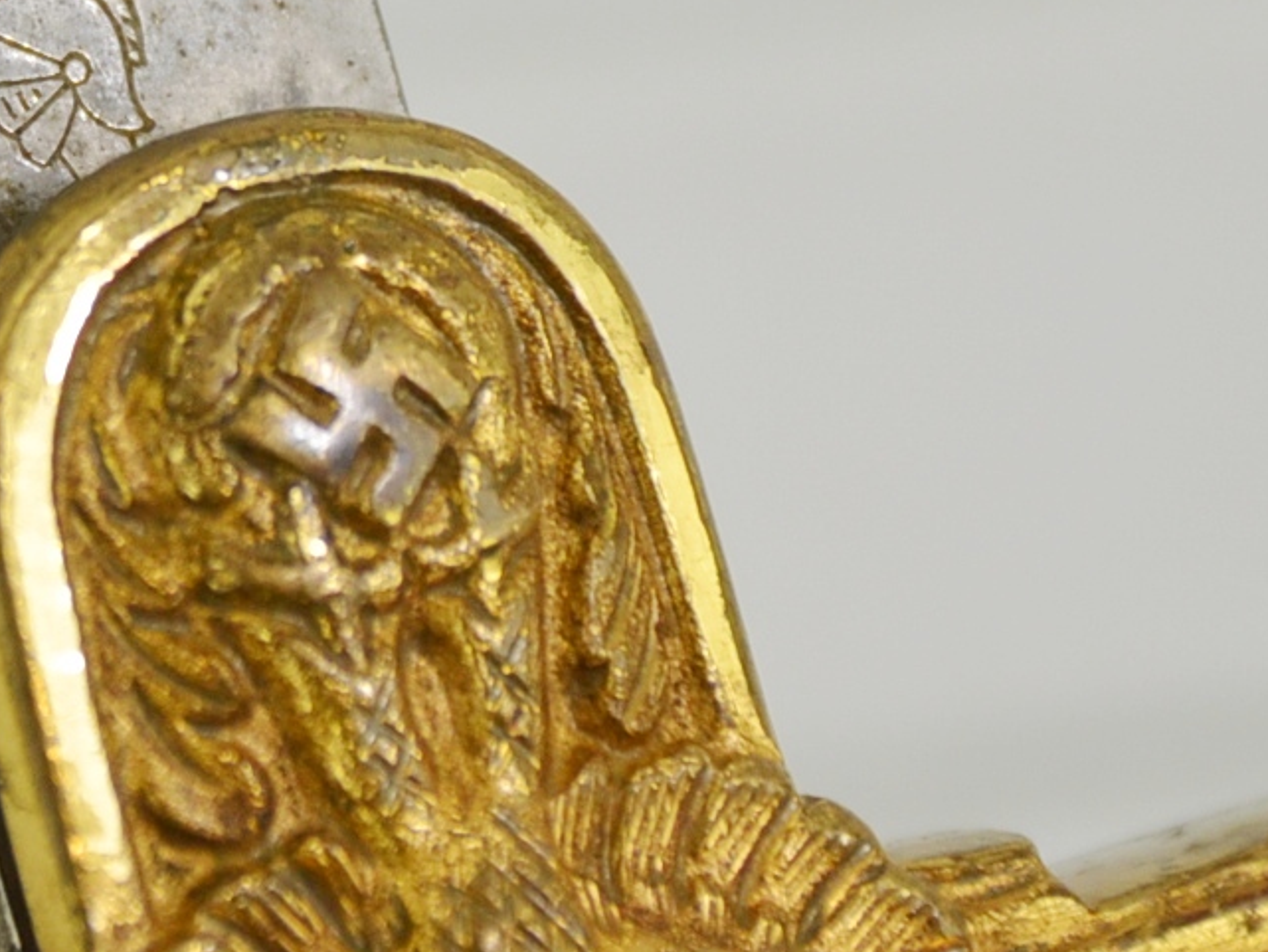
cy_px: 30
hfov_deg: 2.7
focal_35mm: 747
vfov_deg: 2.0
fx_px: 27362
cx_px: 107
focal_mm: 135
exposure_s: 1/250
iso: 450
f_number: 5.6
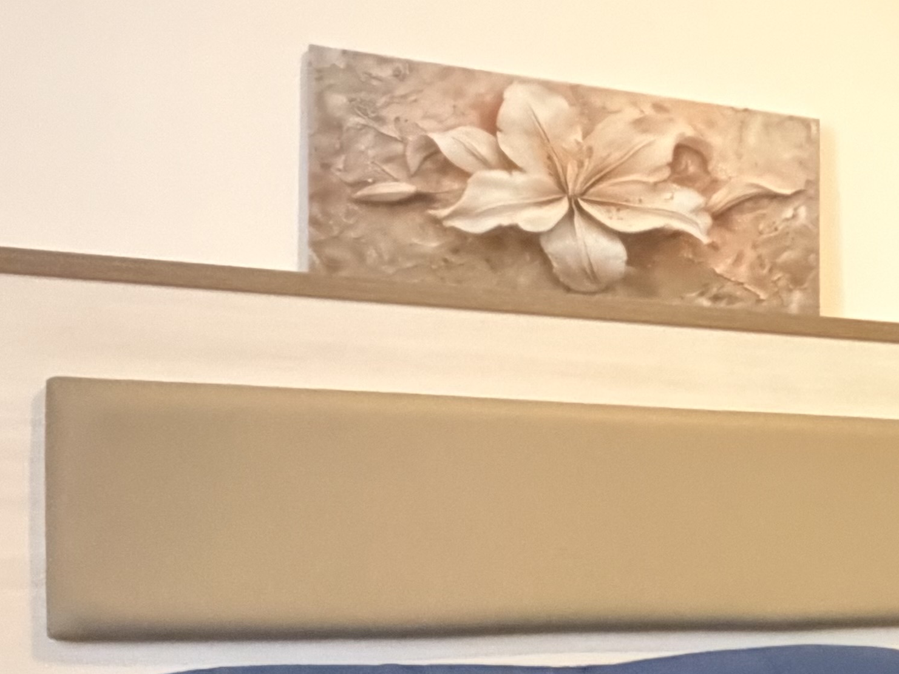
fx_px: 1403
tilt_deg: -2.4
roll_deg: -1.6
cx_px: 936
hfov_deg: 32.2
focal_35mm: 54
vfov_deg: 26.4
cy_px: 558
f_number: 2.2
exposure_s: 1/50
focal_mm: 2.22
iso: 1250
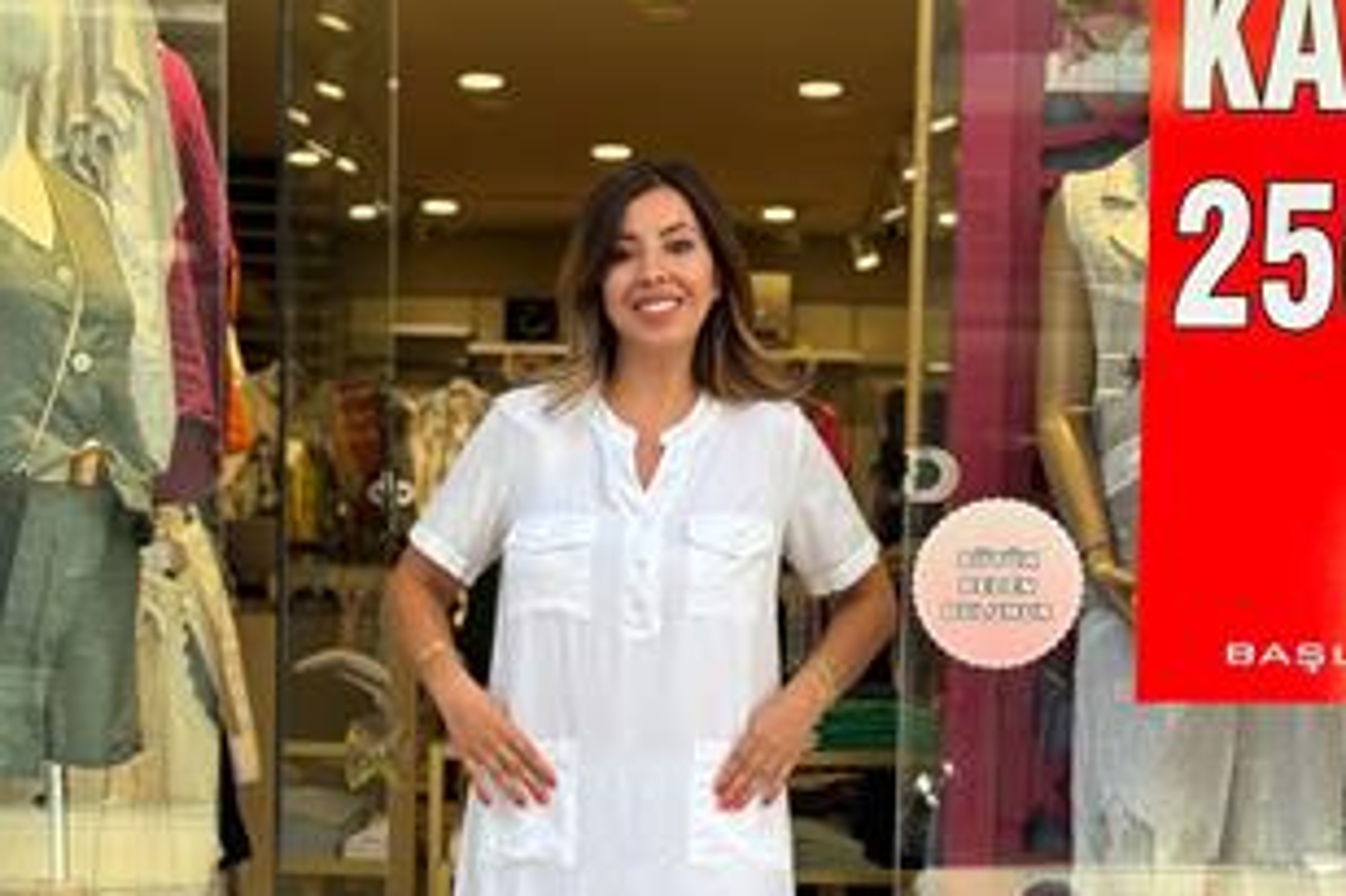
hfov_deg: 30.1
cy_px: 723
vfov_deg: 20.1
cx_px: 673
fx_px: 2504
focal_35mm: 67
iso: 64
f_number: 1.78
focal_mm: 6.76
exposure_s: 1/260
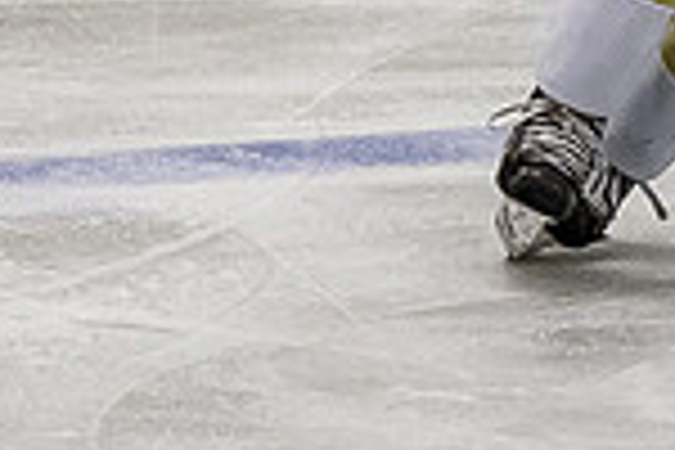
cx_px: 1016
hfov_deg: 2.3
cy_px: -205
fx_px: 17155
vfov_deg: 1.5
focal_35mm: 915
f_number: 3.2
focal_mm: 92
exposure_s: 1/800
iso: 1600
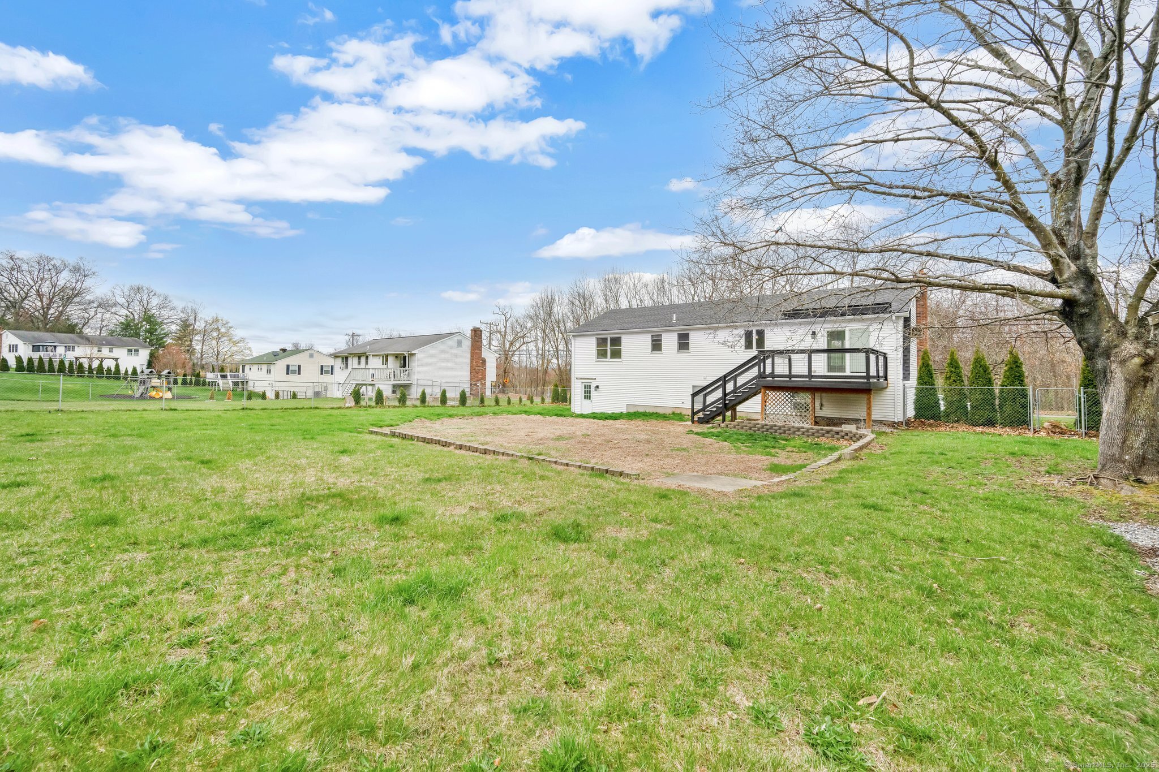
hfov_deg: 104.3
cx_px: 580
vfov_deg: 81.2
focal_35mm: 14
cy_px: 386
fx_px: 451
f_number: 9
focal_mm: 14
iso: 500
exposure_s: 1/1250
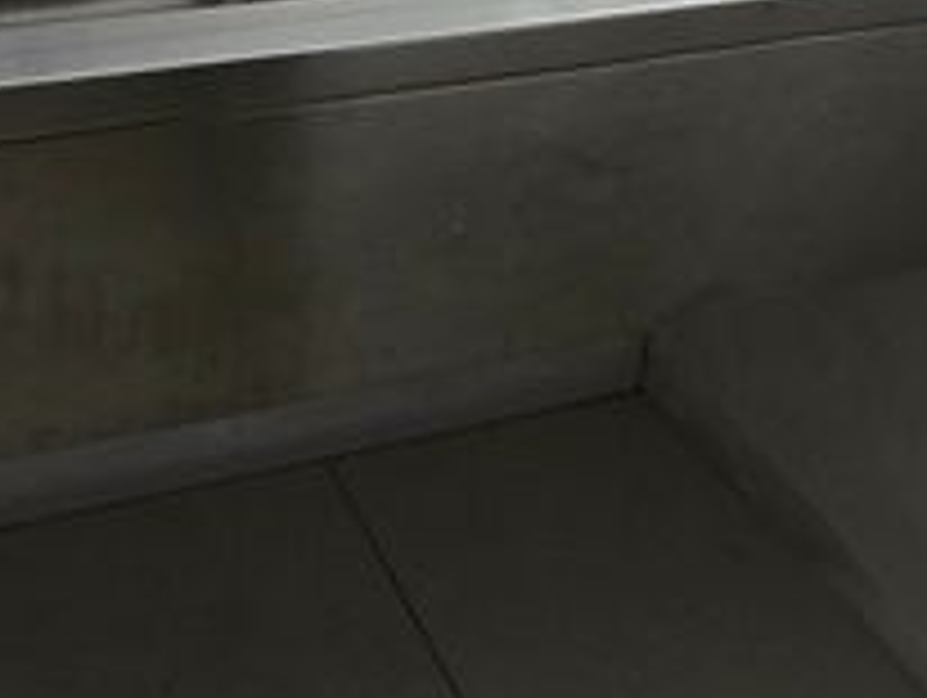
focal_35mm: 42
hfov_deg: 41.9
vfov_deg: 28.1
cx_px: 133
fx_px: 1126
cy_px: -221
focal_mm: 2.2
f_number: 2.2
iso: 200
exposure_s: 1/60
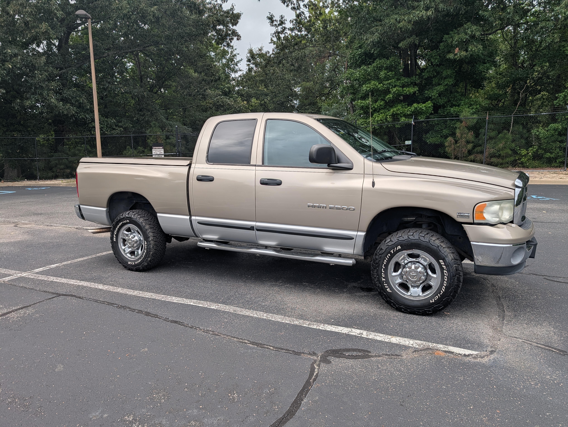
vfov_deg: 56.9
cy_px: 214
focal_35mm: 24
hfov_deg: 71.5
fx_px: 394
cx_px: 284
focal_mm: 6.9
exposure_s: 1/674
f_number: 1.68
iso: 19
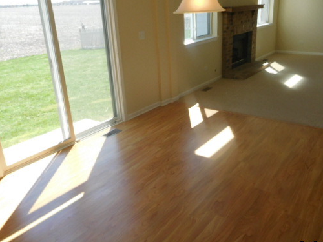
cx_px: 174
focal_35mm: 32
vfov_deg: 44.2
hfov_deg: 56.8
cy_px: 125
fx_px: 299
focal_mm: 4.5
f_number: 3.4
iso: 125
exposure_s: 1/250
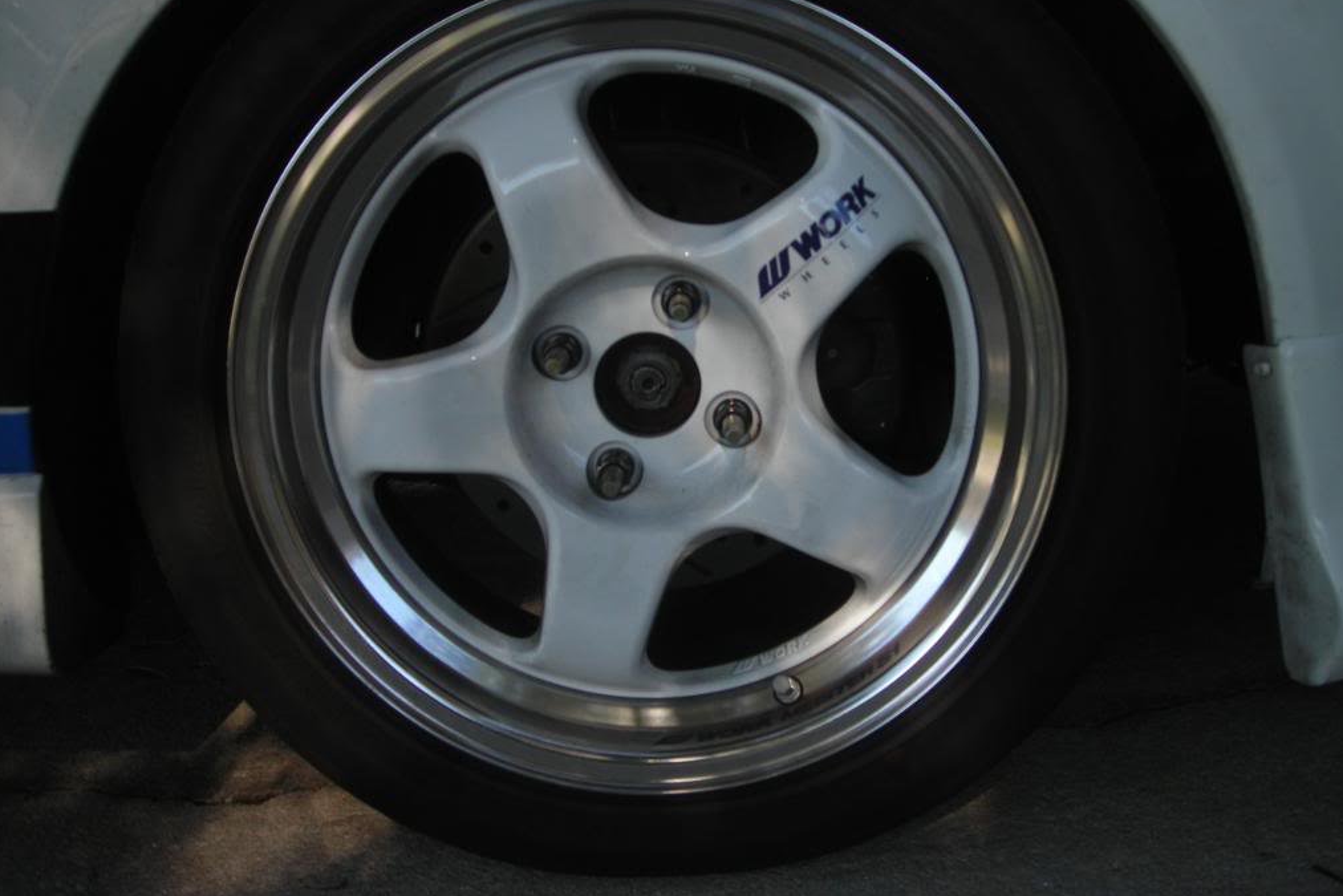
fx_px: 1492
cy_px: 390
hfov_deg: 48.5
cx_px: 672
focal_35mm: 40
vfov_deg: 33.4
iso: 50
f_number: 3.2
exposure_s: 1/237
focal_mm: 6.3
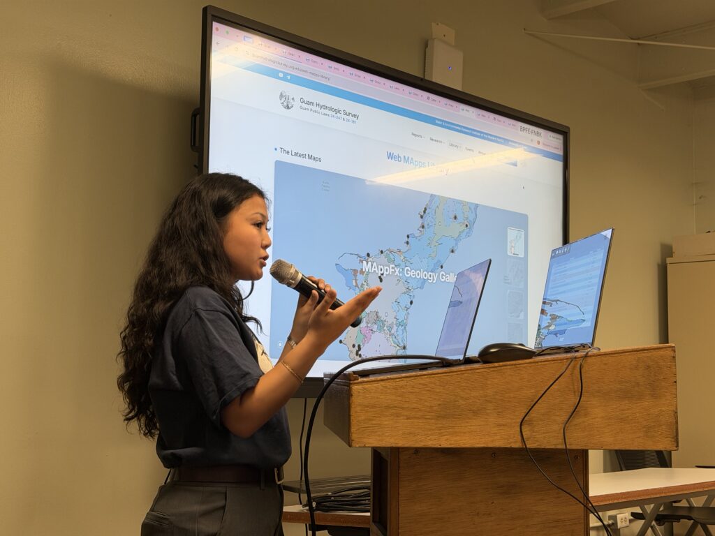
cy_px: 268
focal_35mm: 48
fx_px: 991
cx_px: 358
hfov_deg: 39.7
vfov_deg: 30.3
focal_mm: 6.76
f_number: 1.78
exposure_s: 1/72
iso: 100
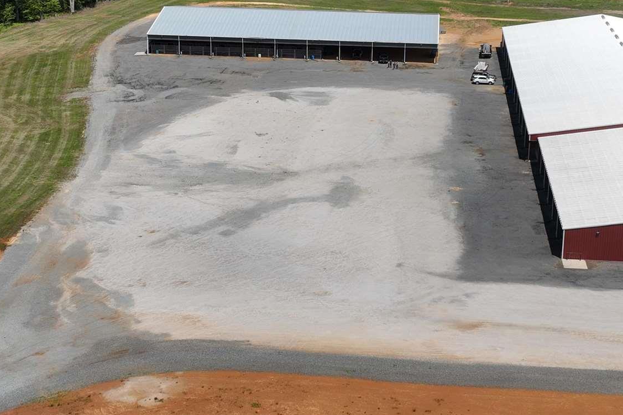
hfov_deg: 29.7
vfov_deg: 20.0
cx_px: 315
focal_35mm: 68
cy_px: 148
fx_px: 1177
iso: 100
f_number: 2.8
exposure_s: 1/4000
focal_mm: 12.29
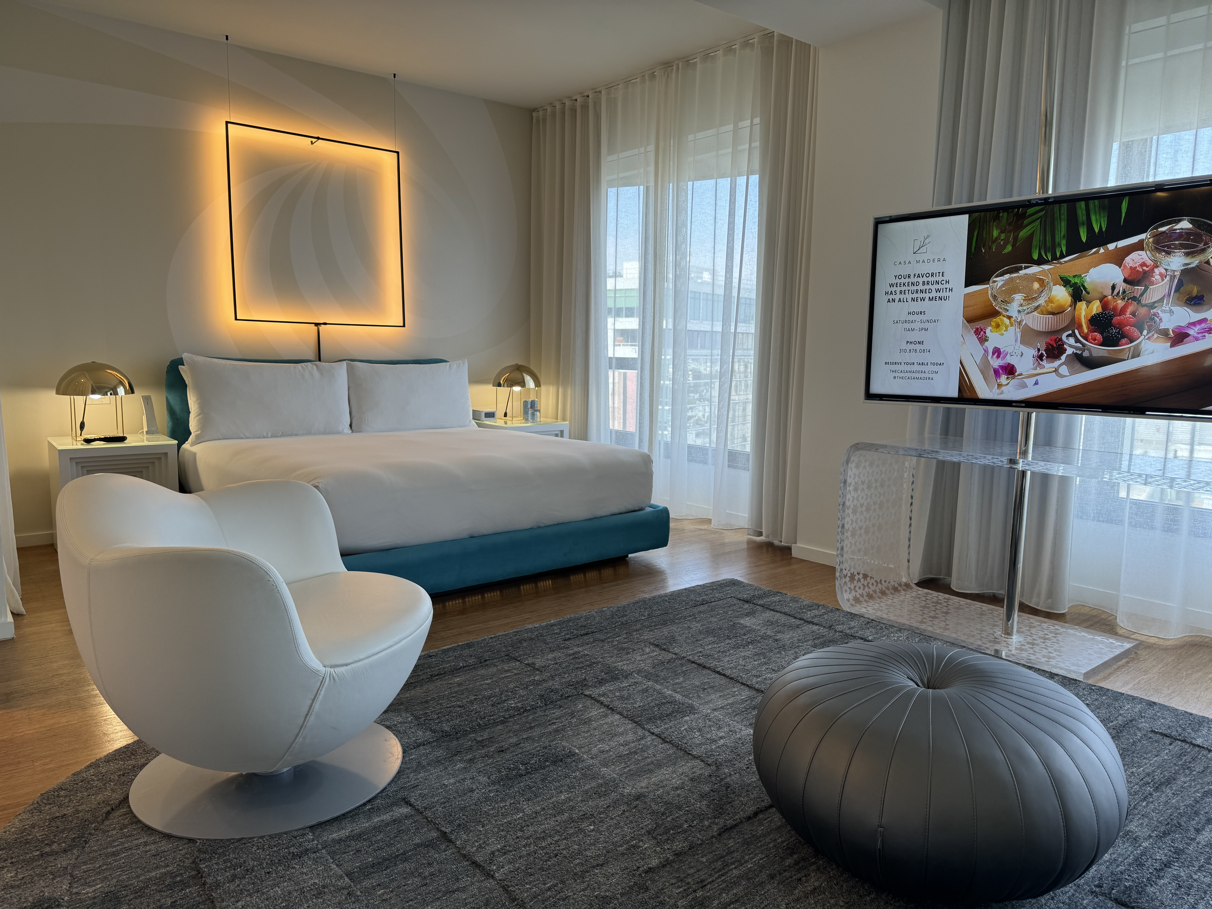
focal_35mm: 24
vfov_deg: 56.8
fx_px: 840
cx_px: 606
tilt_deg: -7.8
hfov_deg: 71.6
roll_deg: -0.5
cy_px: 454
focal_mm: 6.76
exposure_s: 1/120
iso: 64
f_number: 1.78
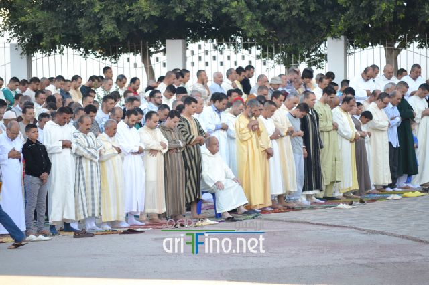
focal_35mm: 300
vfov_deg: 4.6
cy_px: 142
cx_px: 214
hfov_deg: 6.9
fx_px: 3573
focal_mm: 200
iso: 400
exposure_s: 1/320
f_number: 5.6
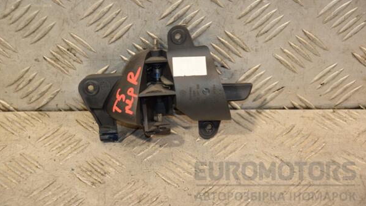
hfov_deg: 16.9
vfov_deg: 9.5
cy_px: 89
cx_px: 183
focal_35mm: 127
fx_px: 1232
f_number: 5.3
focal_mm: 80
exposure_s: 1/160
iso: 800
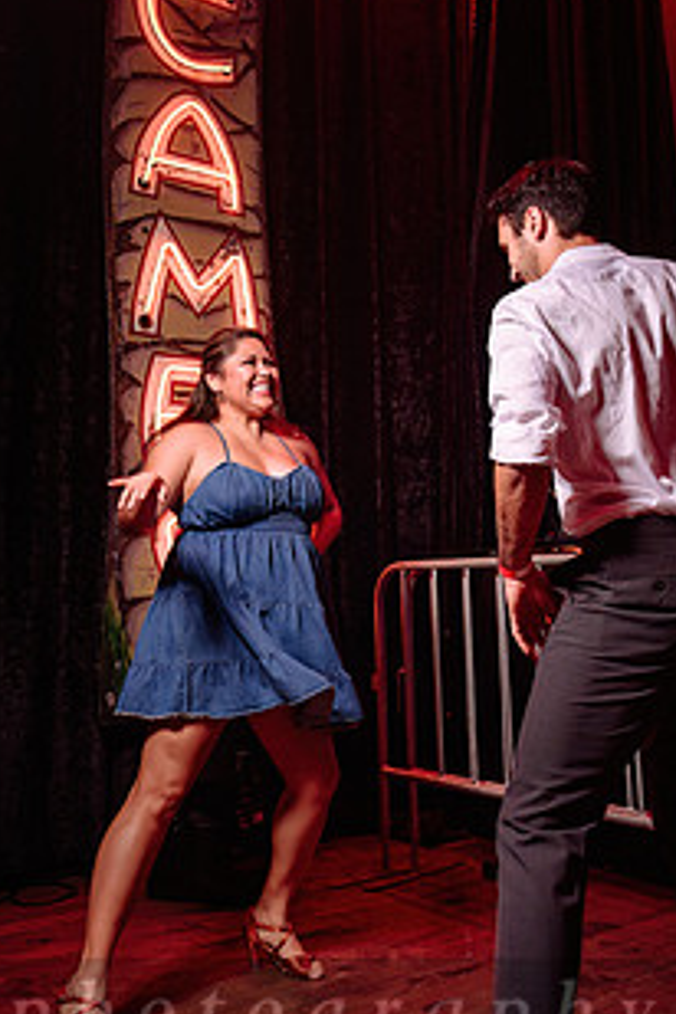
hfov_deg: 37.8
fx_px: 986
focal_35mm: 35
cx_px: 308
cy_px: 374
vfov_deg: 53.8
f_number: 3.2
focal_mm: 24
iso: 800
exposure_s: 1/30
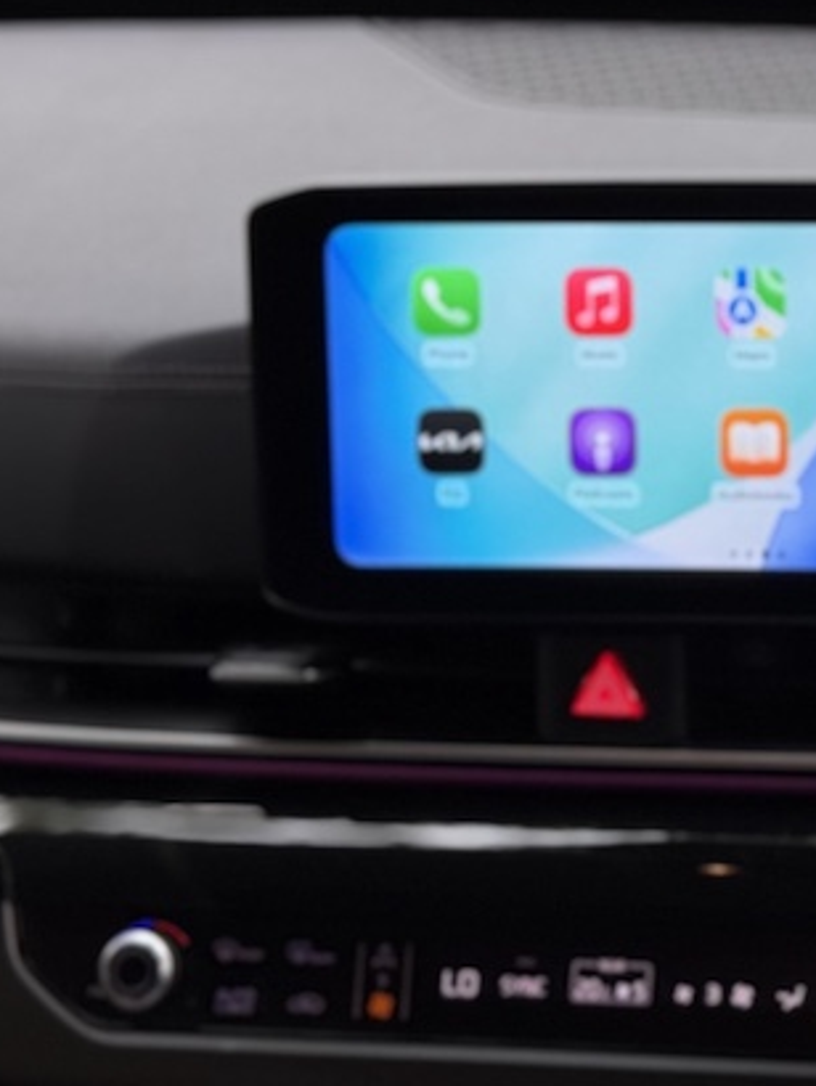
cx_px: 1094
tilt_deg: -14.4
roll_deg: +1.2
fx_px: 3674
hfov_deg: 12.3
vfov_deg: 16.7
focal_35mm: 117
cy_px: 193
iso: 64
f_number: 1.78
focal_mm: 6.76
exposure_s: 1/267
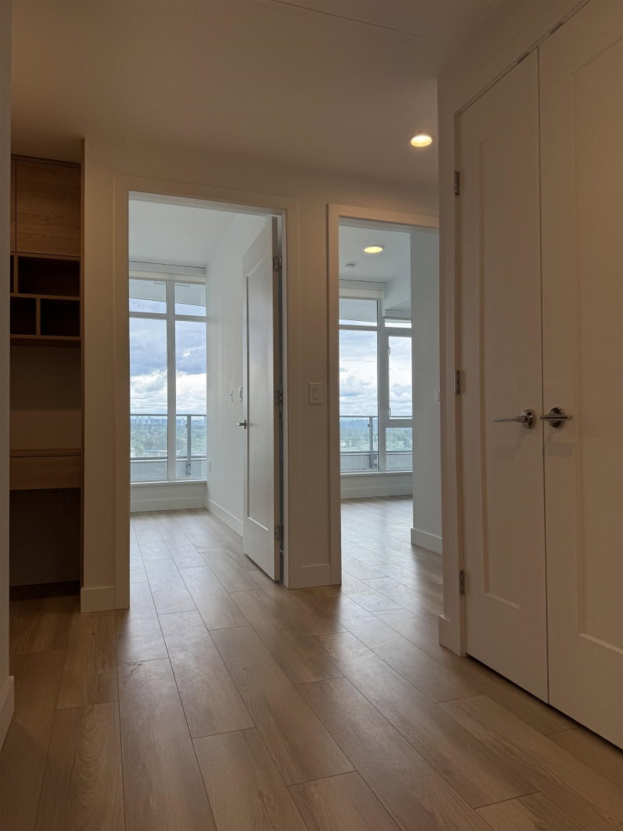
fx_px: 576
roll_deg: -0.4
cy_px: 416
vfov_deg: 71.6
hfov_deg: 56.8
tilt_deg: +2.2
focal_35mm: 24
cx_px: 312
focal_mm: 6.76
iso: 80
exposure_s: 1/925
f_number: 1.78
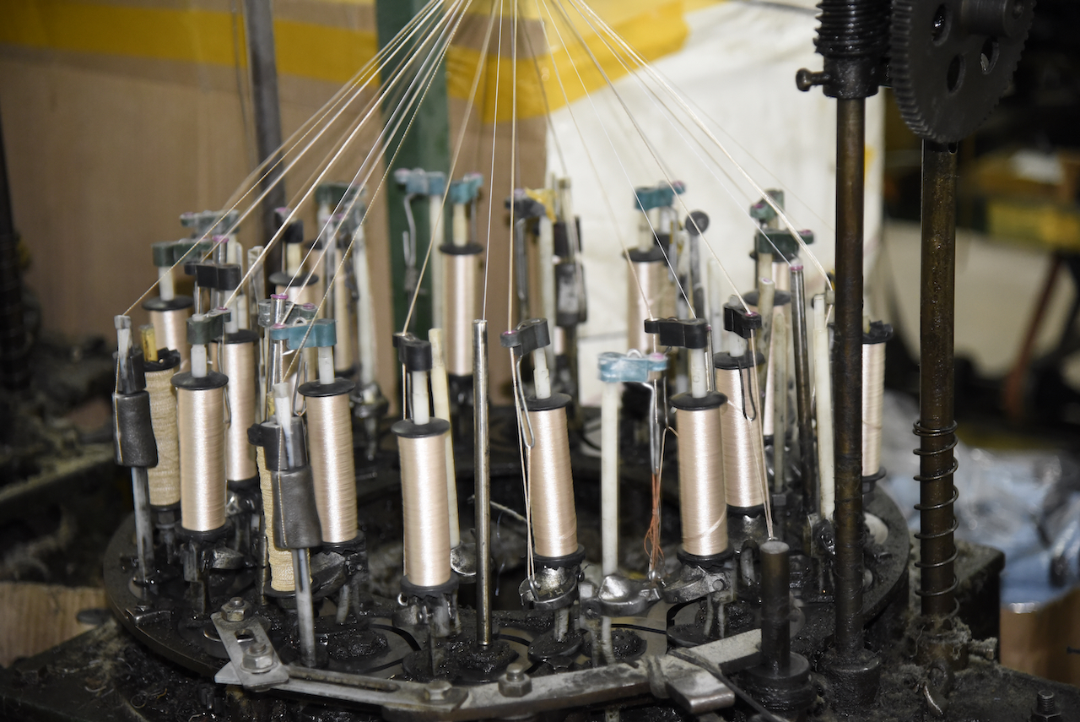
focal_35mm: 85
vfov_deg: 16.1
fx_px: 2551
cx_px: 540
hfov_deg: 23.9
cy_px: 361
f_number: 4
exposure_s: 1/200
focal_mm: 85
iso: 3600
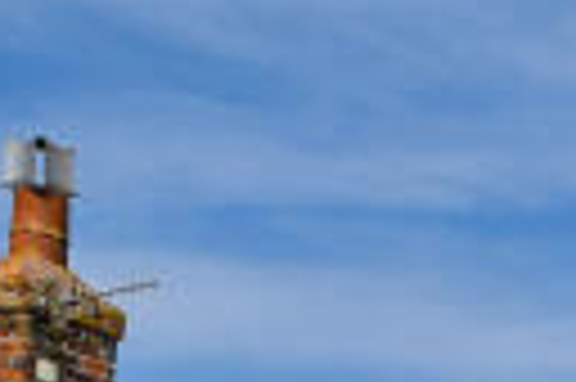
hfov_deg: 12.4
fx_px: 1918
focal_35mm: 120
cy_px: 1157
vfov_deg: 9.1
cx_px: 1485
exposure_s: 1/320
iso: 100
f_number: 9
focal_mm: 10
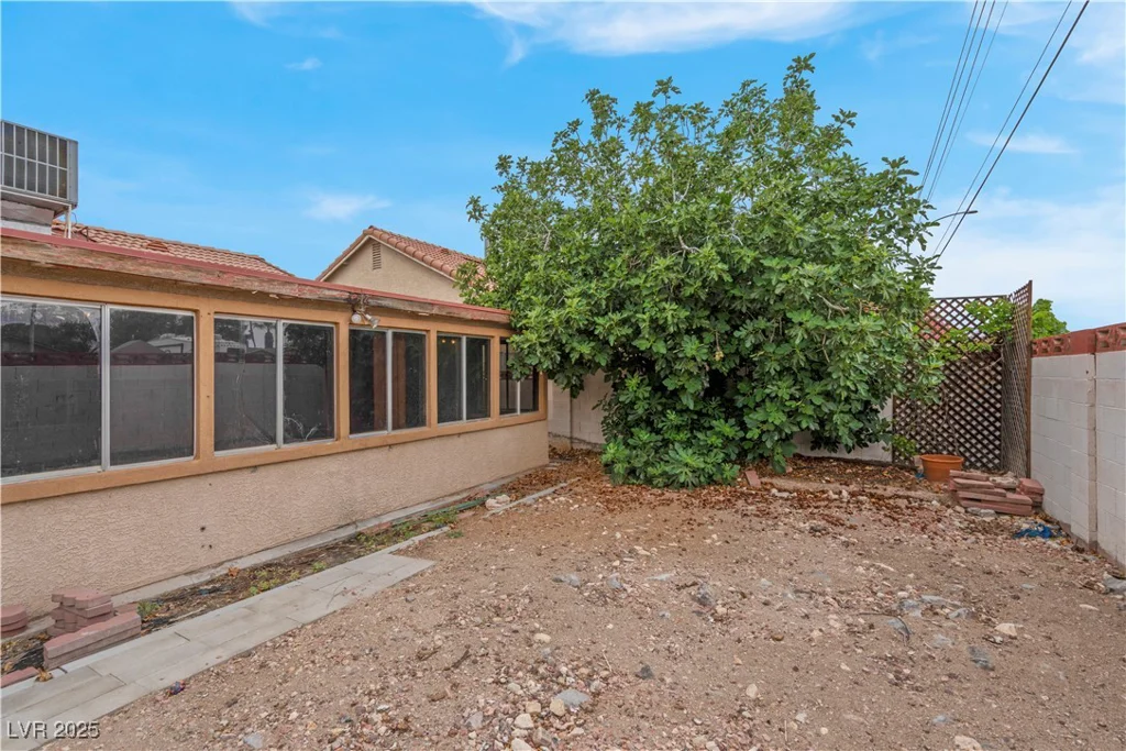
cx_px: 563
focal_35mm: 16
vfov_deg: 73.8
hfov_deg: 96.7
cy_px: 376
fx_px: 500
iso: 100
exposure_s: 1/200
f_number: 9
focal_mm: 16
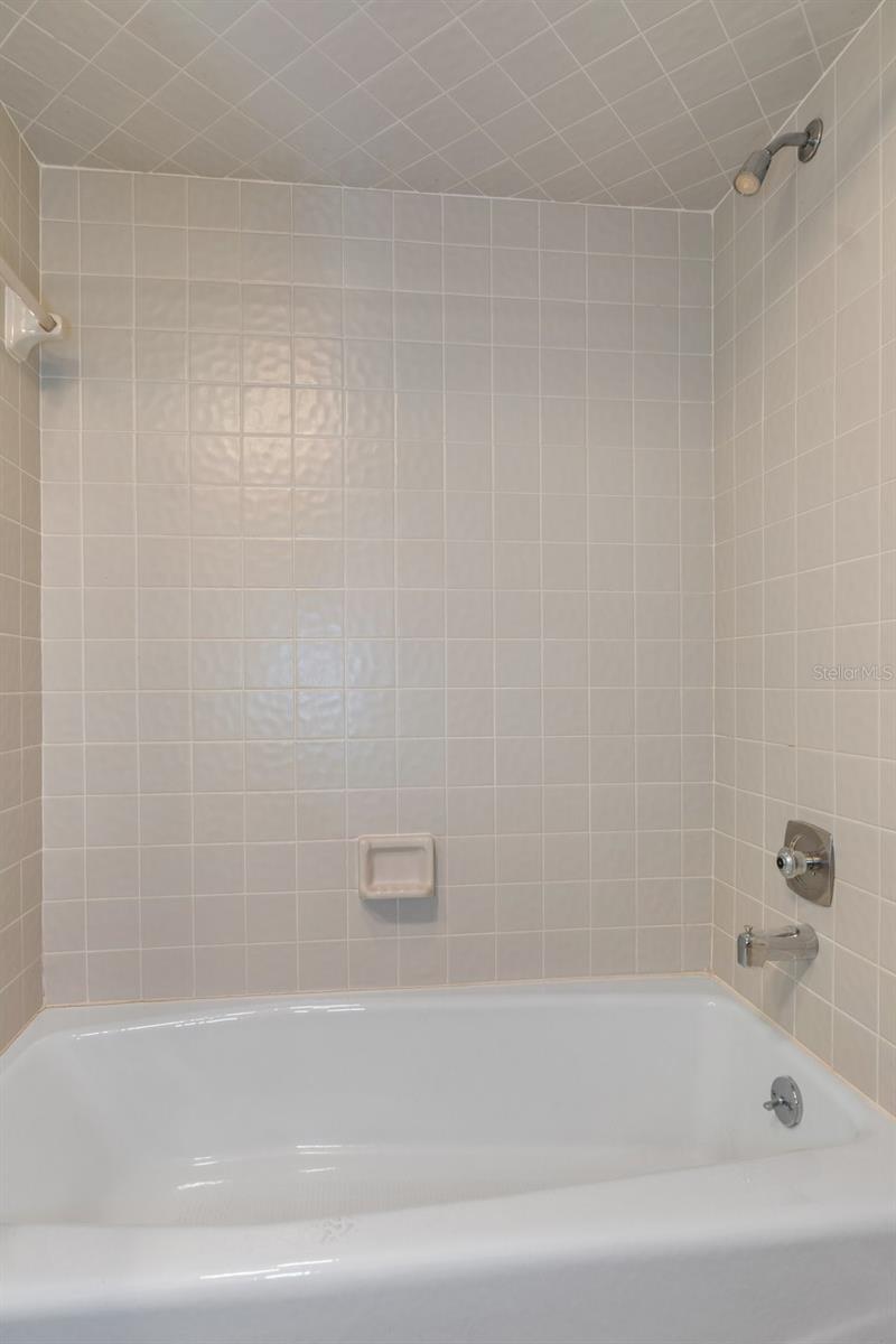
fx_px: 728
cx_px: 448
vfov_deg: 85.4
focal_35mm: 20
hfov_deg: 63.2
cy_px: 672
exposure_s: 6
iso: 320
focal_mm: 13
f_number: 8
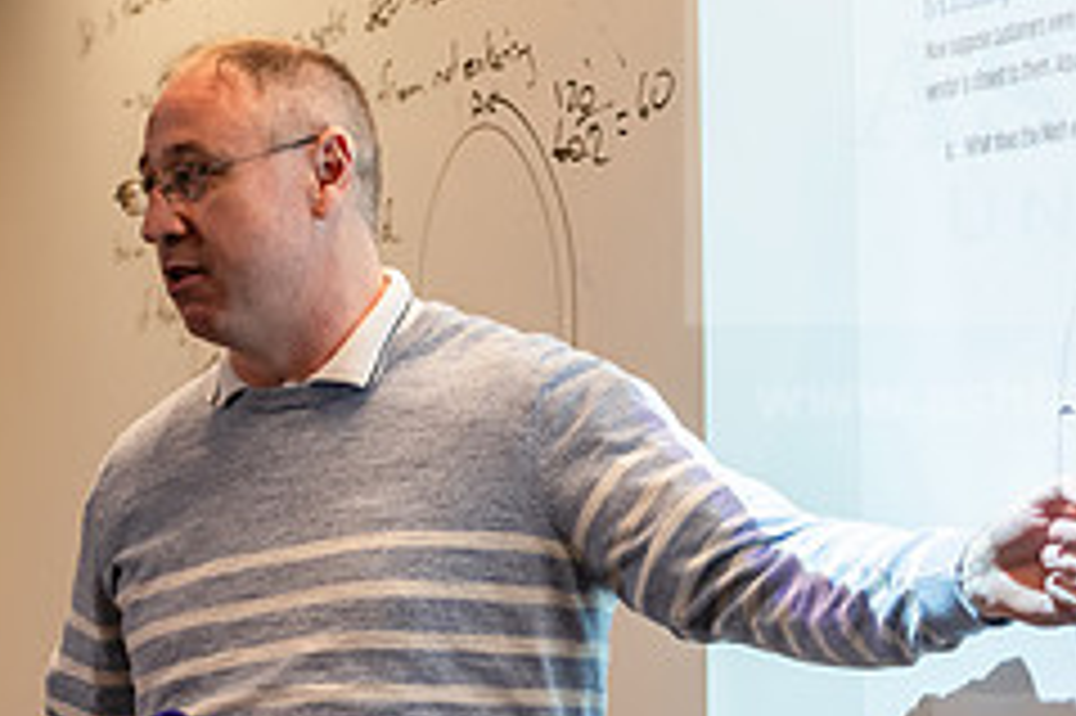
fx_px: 5077
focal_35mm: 170
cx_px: 549
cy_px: 493
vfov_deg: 8.1
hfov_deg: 12.1
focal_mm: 70
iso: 800
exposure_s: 1/200
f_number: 3.5
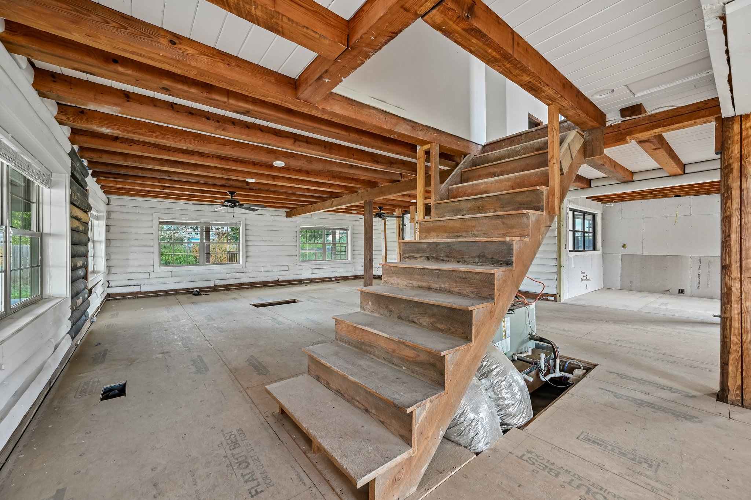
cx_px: 376
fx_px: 292
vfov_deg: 81.2
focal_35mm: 14
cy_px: 250
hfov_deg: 104.3
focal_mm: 14
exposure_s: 1/4
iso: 400
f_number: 8
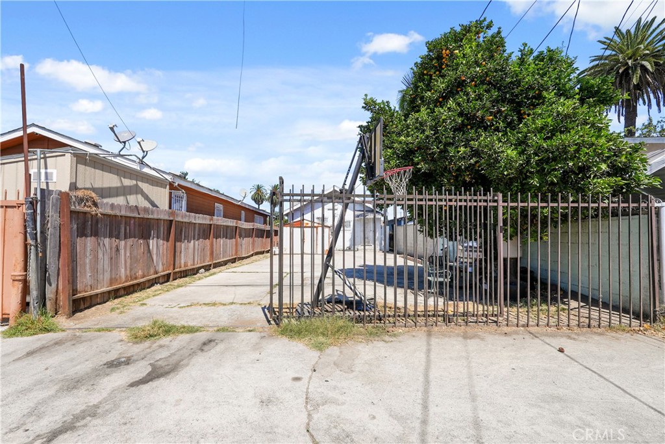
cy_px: 222
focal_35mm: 16
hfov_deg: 96.7
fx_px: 296
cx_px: 332
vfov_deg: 73.8
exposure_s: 1/125
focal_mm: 16
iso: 100
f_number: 11
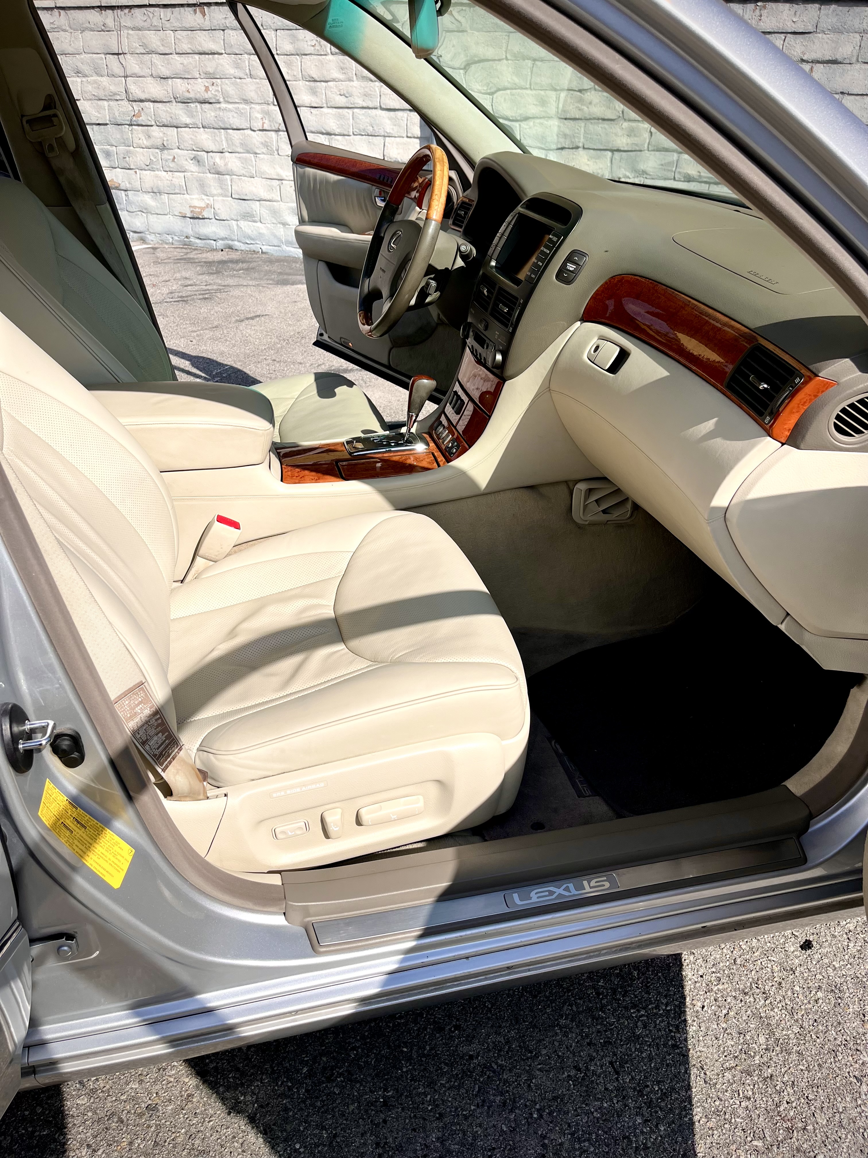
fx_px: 869
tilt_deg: -29.4
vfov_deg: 67.3
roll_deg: -0.8
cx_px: 434
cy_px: 579
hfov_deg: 53.1
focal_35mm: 26
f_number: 1.6
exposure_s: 1/5319
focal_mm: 5.1
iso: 50
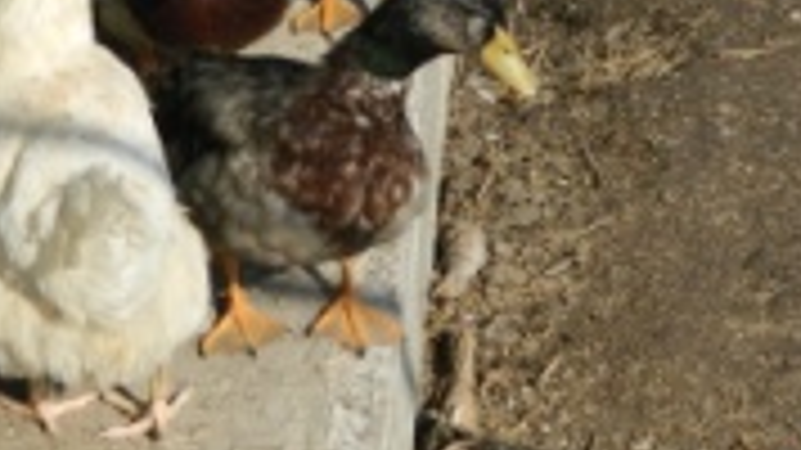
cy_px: -112
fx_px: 3312
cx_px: 414
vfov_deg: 7.7
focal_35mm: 156
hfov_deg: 13.8
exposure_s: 1/640
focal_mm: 10.2
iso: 80
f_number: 3.8
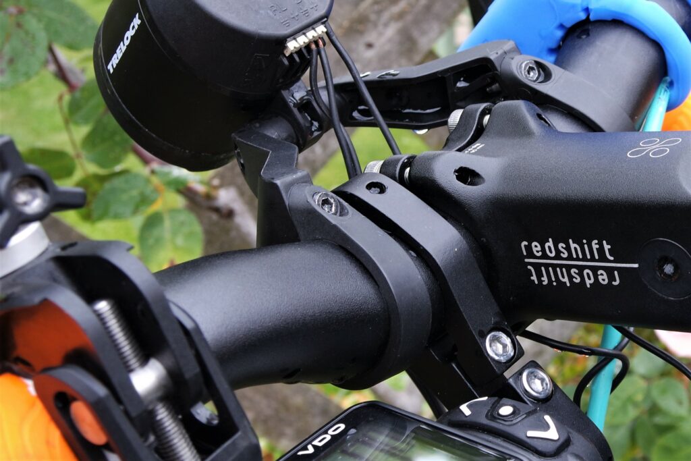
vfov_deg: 37.9
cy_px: 230
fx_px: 672
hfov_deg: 54.4
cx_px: 346
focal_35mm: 35
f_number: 5.6
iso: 160
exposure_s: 1/30
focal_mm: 13
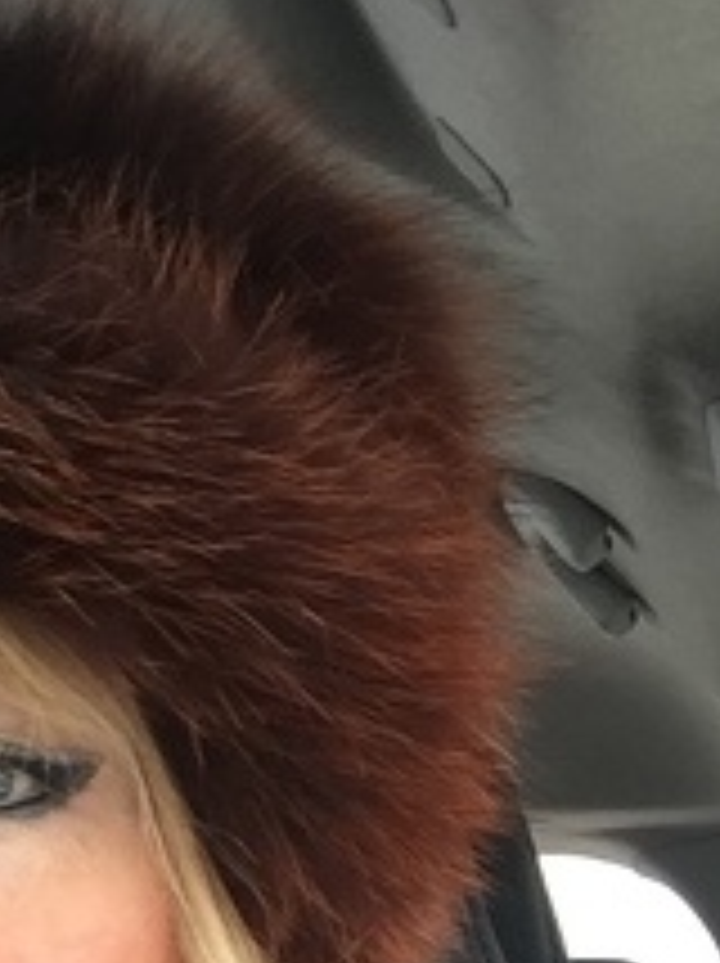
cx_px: -220
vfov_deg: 21.2
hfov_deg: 16.0
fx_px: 2418
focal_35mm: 87
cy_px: 1107
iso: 40
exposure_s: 1/33
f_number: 2.2
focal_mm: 2.65
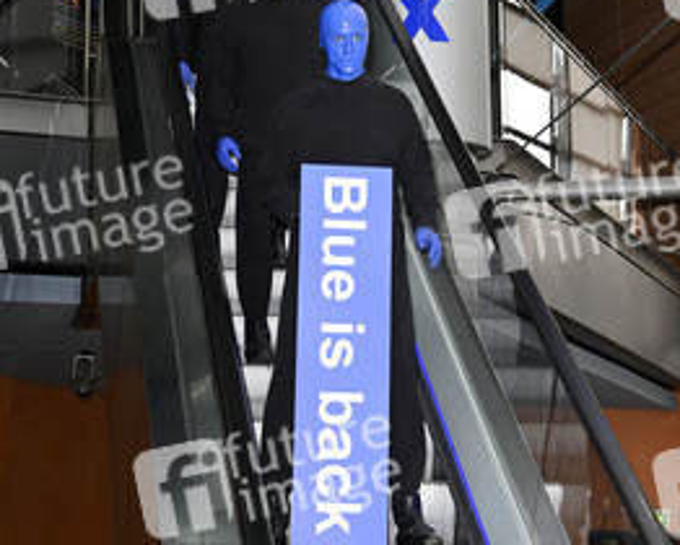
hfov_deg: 20.6
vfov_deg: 16.4
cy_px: 88
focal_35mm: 93
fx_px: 1873
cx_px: 343
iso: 1000
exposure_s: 1/200
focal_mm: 65
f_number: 8
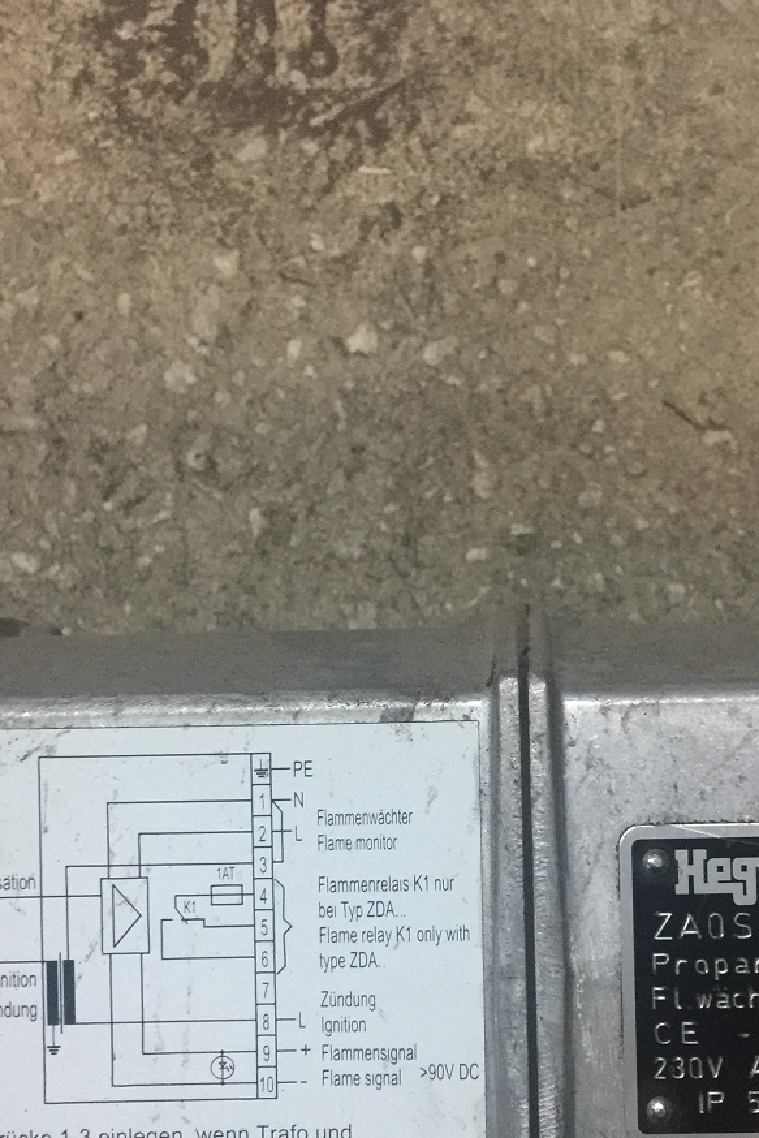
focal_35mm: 46
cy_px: 773
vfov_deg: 42.1
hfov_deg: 29.1
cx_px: 496
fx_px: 1454
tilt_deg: -84.4
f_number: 2.2
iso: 160
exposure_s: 1/17
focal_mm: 4.15
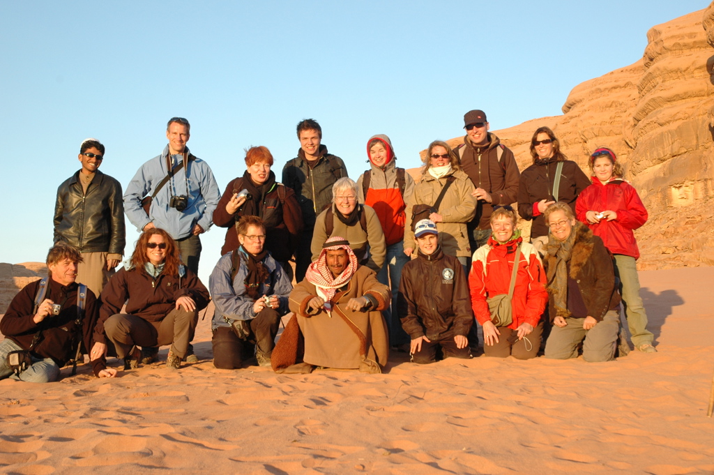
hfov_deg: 38.9
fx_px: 1011
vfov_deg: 26.4
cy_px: 238
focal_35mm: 51
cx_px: 357
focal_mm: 34
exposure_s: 1/200
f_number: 7.1
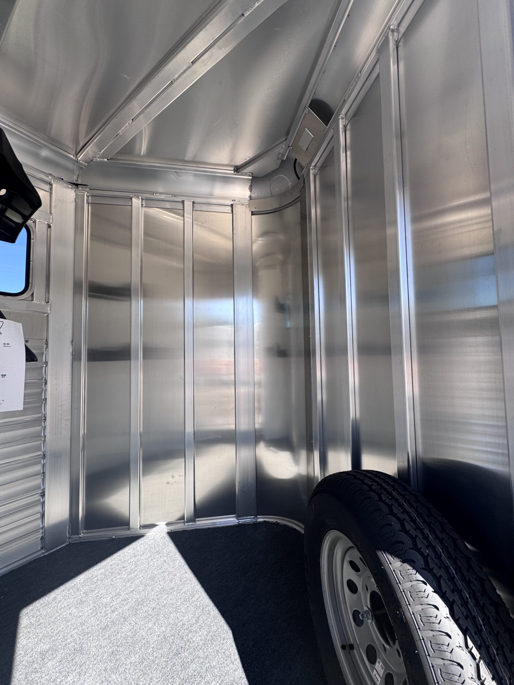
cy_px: 342
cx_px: 257
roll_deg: +0.2
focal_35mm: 14
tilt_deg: +4.6
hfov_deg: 85.7
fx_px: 277
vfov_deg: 102.1
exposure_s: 1/381
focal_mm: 2.22
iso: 40
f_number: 2.2
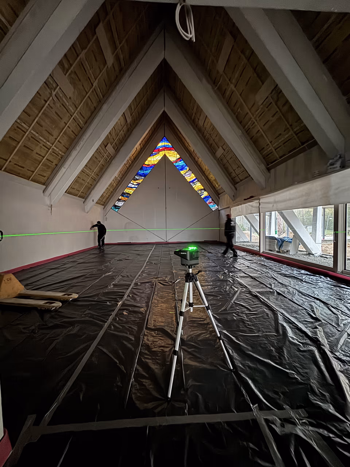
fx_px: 189
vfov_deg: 102.1
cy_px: 234
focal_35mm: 14
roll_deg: +1.1
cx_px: 175
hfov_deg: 85.7
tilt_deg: -0.7
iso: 1250
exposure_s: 1/9
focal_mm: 2.22
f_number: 2.2
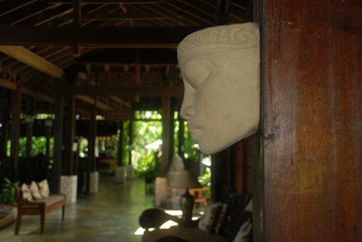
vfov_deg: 28.4
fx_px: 478
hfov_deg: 41.5
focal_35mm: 48
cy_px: 123
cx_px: 180
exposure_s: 1/60
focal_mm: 31
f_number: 4.2
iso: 200
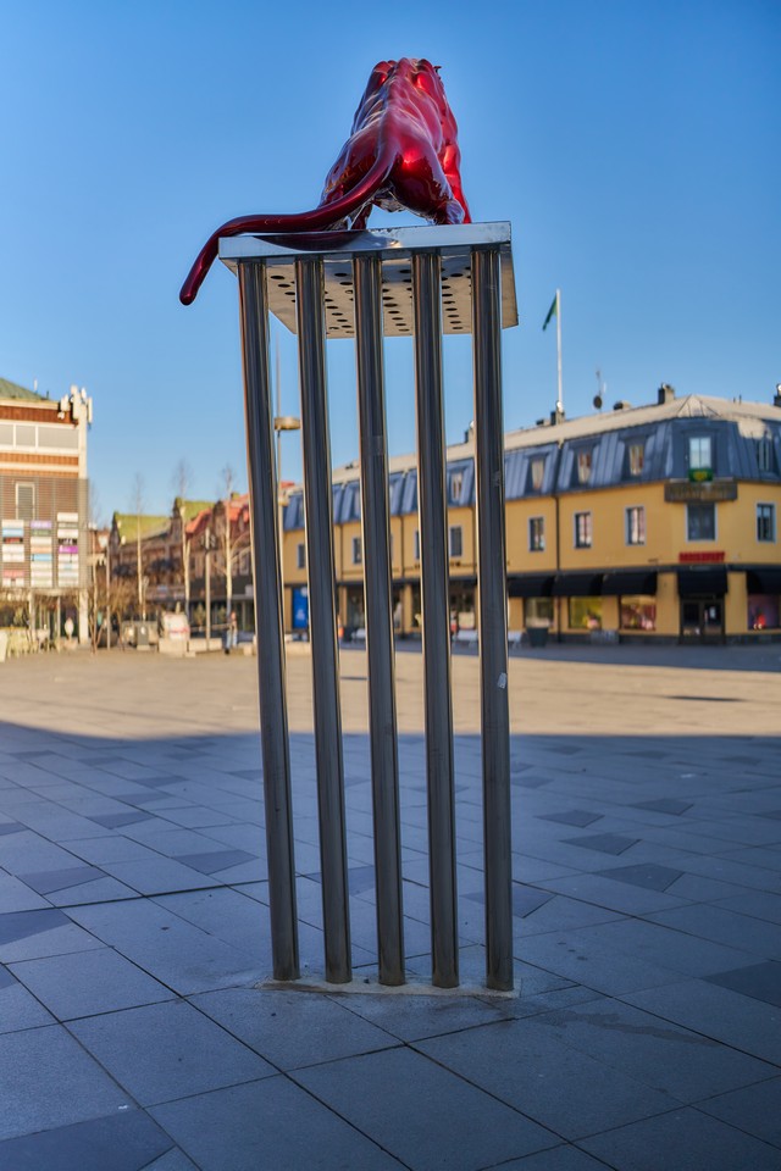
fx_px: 1139
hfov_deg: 37.9
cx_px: 390
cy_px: 586
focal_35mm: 35
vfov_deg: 54.4
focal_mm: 35
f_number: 1.4
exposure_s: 1/5000
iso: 100
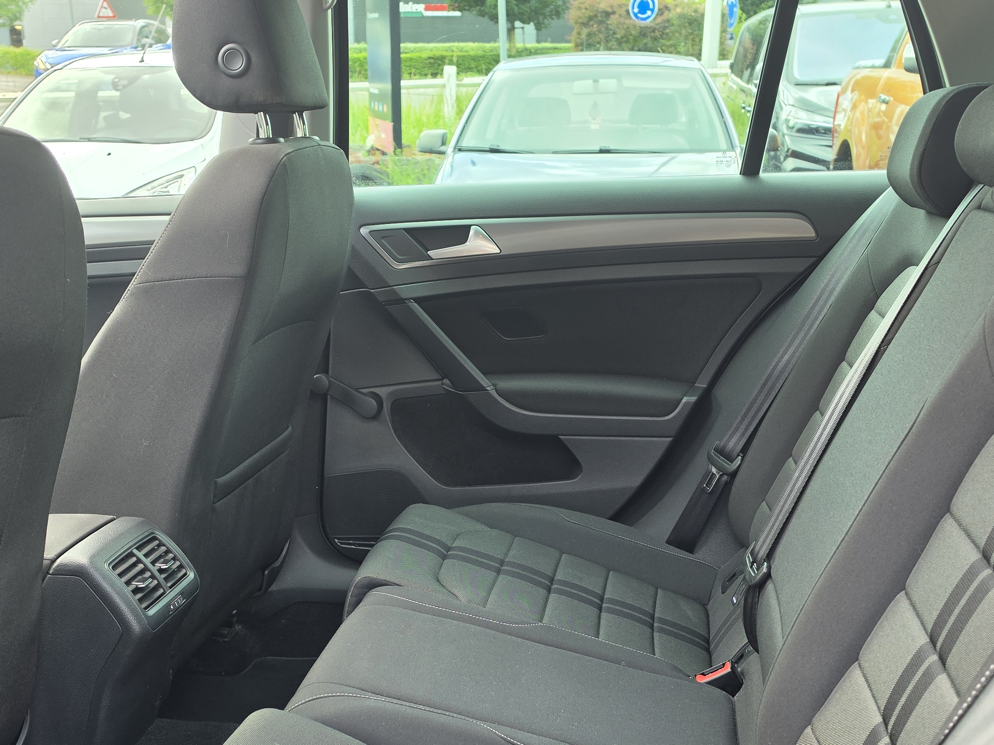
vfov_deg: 33.8
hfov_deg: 44.7
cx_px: 452
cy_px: 540
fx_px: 1206
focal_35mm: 42
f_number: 1.4
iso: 32
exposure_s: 1/180
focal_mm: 6.5
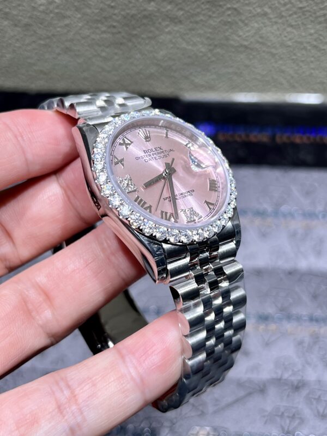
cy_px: 218
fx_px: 327
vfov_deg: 67.3
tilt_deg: -54.9
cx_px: 164
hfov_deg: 53.1
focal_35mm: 26
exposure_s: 1/411
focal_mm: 5.7
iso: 50
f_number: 1.5
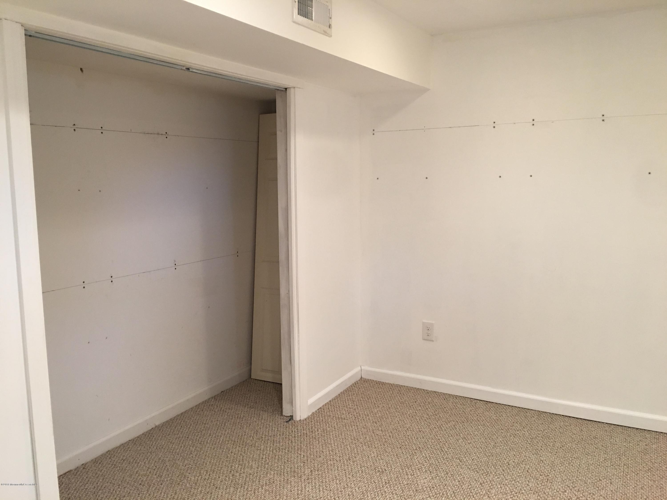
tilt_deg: -6.9
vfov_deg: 48.2
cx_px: 334
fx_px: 559
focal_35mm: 29
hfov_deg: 61.7
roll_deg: +0.0
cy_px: 250
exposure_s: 1/15
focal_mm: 4.15
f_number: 2.2
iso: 50
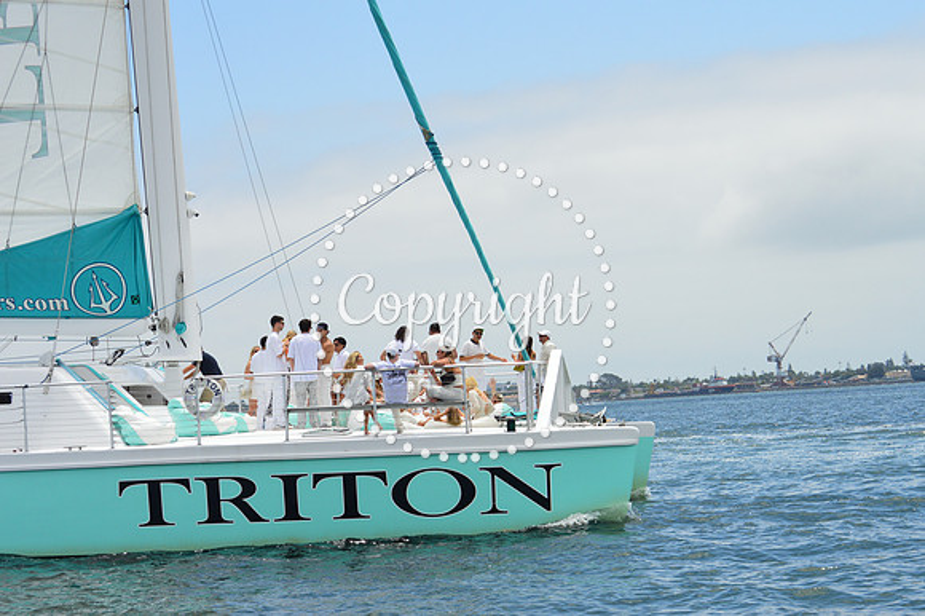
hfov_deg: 24.6
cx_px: 462
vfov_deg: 16.5
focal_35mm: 82
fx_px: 2119
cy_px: 308
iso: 250
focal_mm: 55
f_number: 11
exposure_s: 1/500
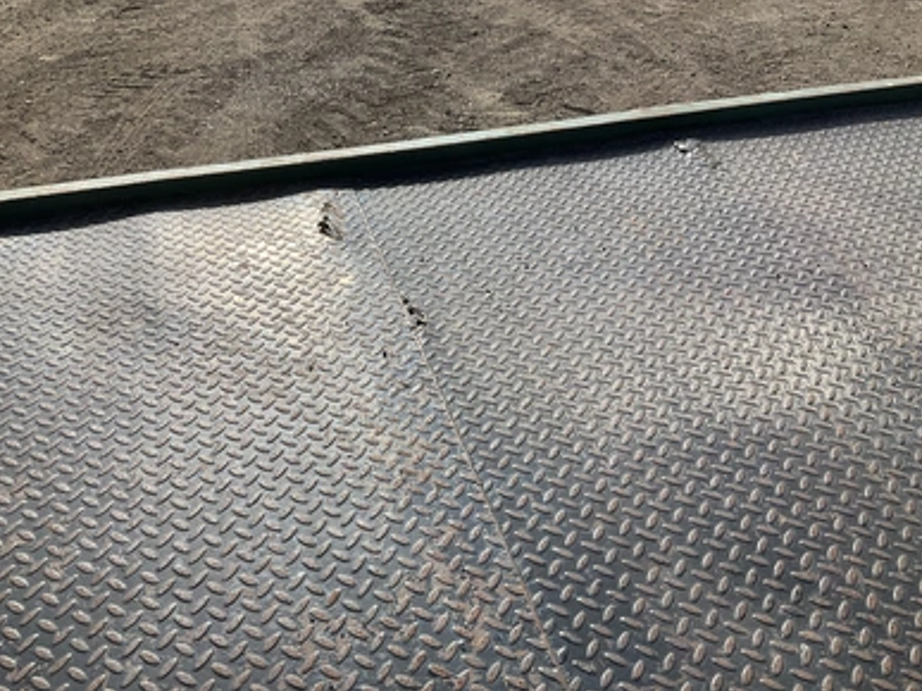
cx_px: 450
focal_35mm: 30
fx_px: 799
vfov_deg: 46.8
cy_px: 355
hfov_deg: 60.0
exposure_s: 1/1490
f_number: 1.8
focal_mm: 3
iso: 25
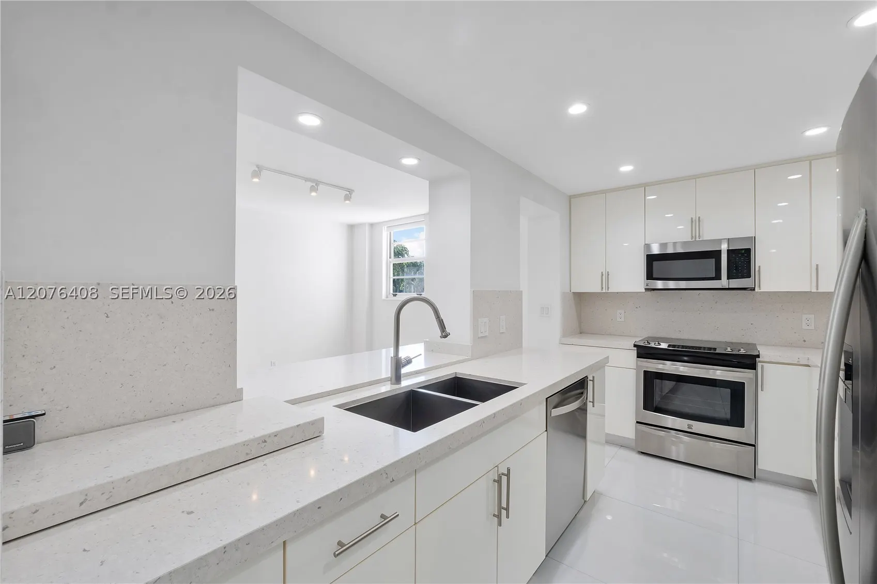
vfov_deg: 77.3
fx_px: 365
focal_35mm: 15
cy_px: 292
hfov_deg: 100.4
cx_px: 438
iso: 160
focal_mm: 10
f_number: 11
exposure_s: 1/15
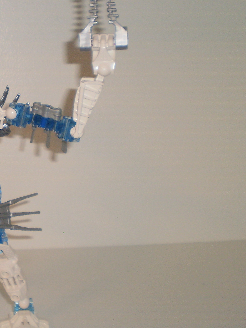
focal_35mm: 64
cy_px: 153
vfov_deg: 30.3
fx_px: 606
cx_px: -36
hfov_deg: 21.5
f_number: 3.1
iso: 125
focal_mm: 6.3
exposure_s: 1/30
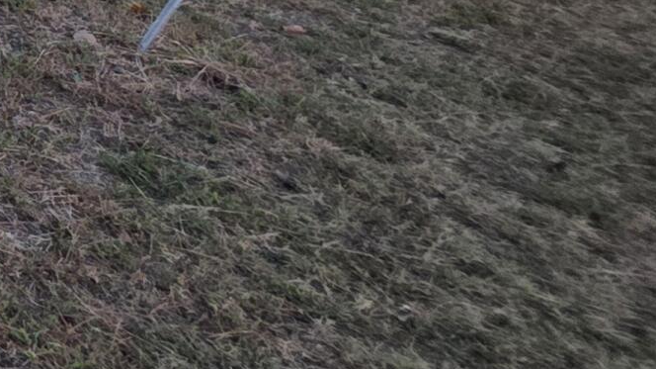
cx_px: -823
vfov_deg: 15.1
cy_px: -376
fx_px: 1113
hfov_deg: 16.6
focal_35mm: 64
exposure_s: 1/120
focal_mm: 2.2
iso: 40
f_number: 1.9
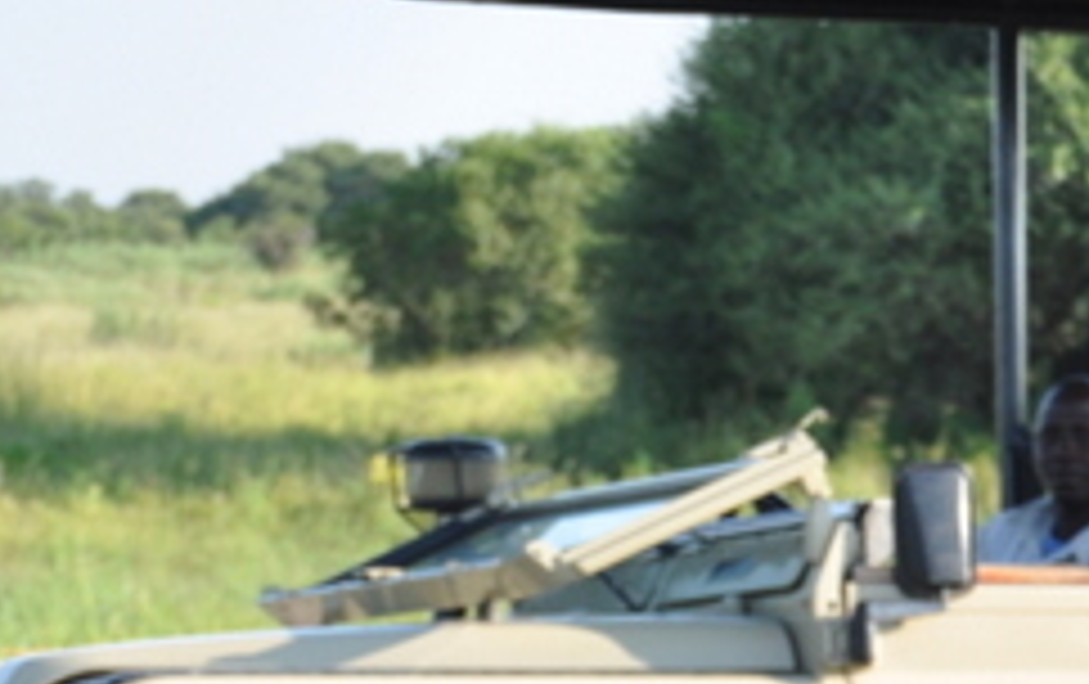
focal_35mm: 252
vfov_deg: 5.2
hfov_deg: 8.2
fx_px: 7489
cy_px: 711
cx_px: 1454
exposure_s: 1/400
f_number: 5.6
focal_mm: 50
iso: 320
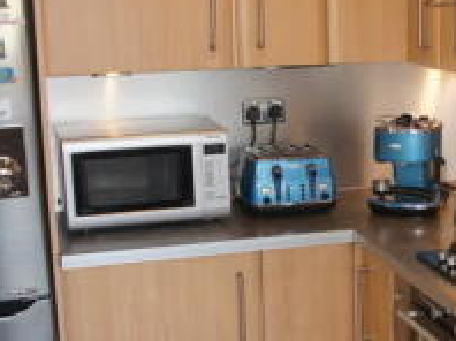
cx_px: 493
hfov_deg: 21.7
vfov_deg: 17.0
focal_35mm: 86
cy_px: 272
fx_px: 1132
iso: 500
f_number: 3.5
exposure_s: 1/60
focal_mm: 18
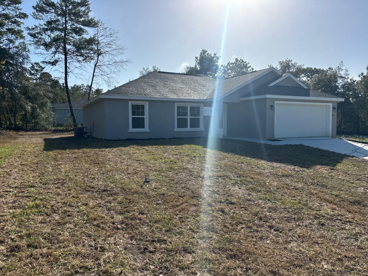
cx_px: 184
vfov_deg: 53.1
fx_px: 276
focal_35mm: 26
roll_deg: +0.6
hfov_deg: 67.3
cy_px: 138
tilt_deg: -3.5
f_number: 1.6
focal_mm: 5.96
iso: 50
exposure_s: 1/5076
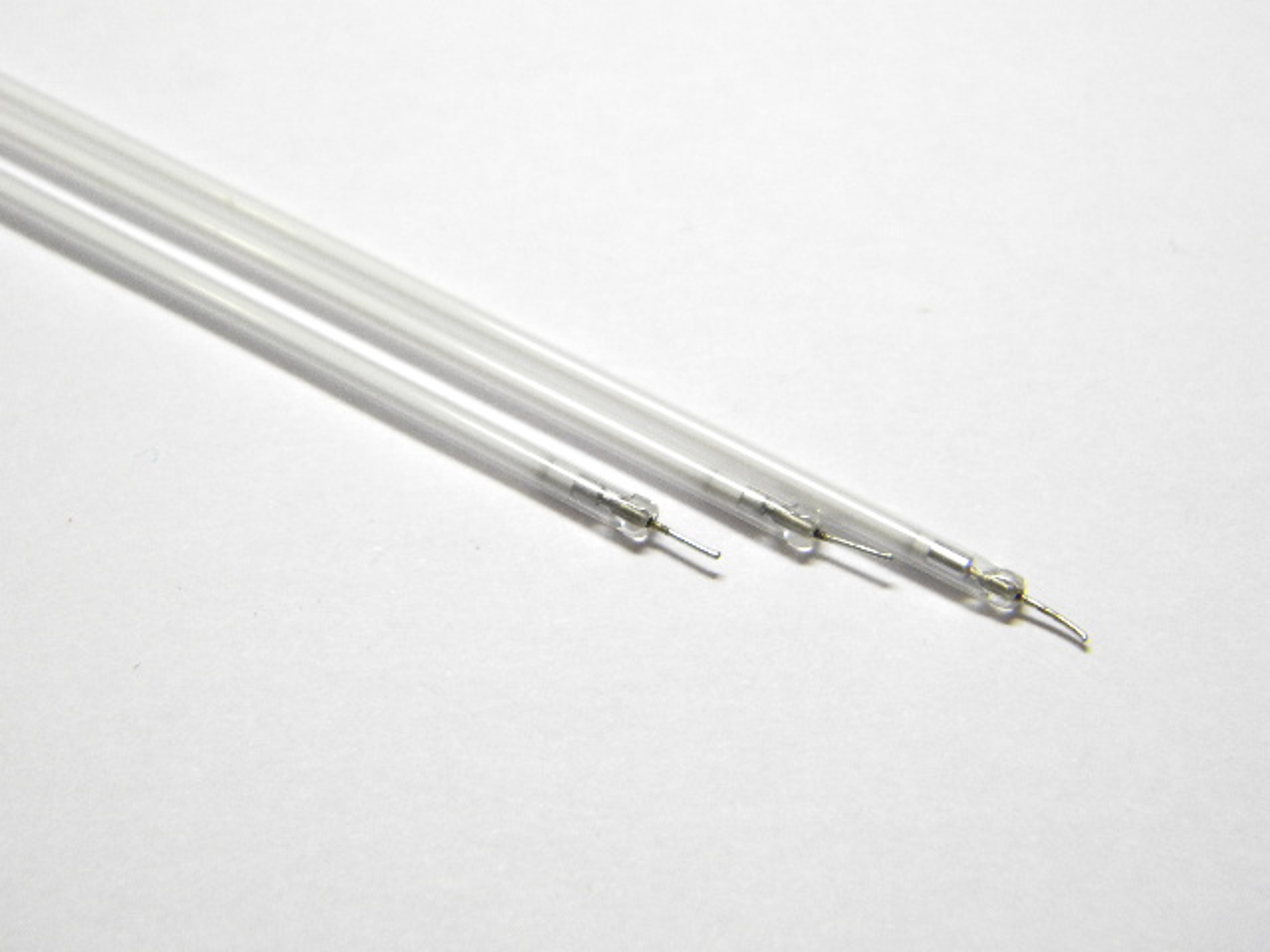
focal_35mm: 83
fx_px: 3045
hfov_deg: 23.6
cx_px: 635
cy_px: 476
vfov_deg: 17.8
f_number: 4.5
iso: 305
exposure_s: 1/68.2
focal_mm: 15.1
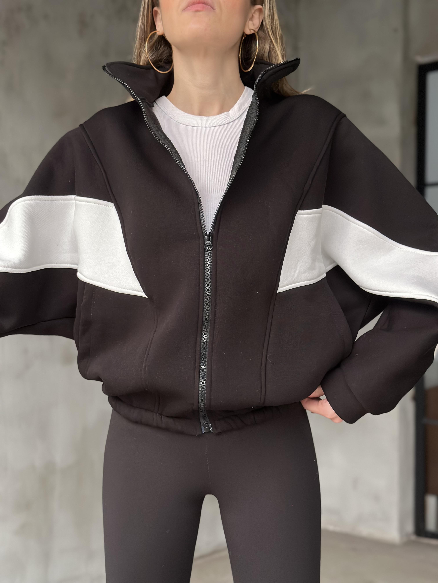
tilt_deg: +1.7
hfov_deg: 30.3
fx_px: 810
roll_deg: -1.1
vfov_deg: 39.7
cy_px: 292
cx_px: 219
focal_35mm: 48
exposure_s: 1/60
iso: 320
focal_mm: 6.86
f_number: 1.78
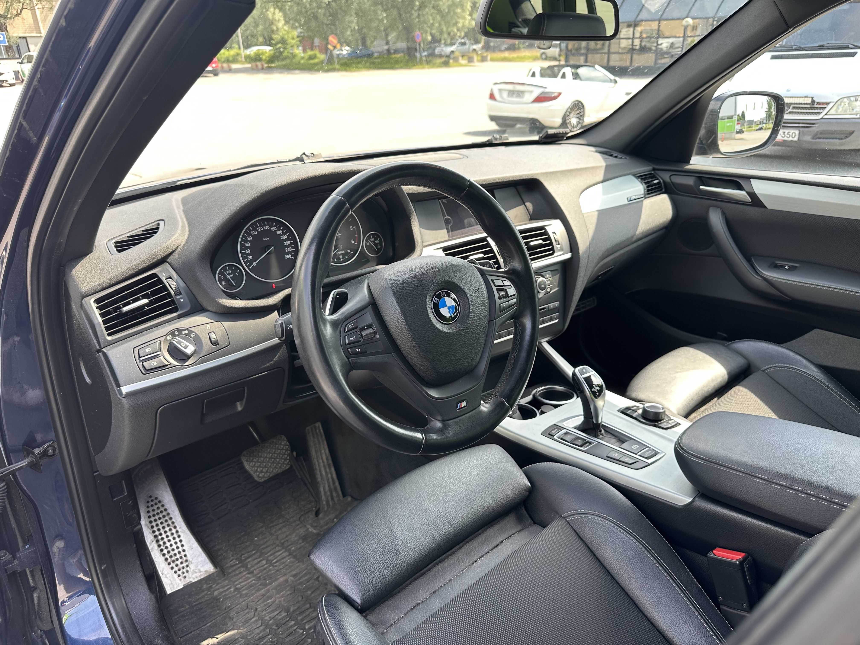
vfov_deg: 56.8
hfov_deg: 71.6
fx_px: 596
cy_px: 322
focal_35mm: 24
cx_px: 430
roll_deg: +1.5
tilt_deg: -23.3
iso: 80
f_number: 1.78
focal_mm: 6.86
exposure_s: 1/190
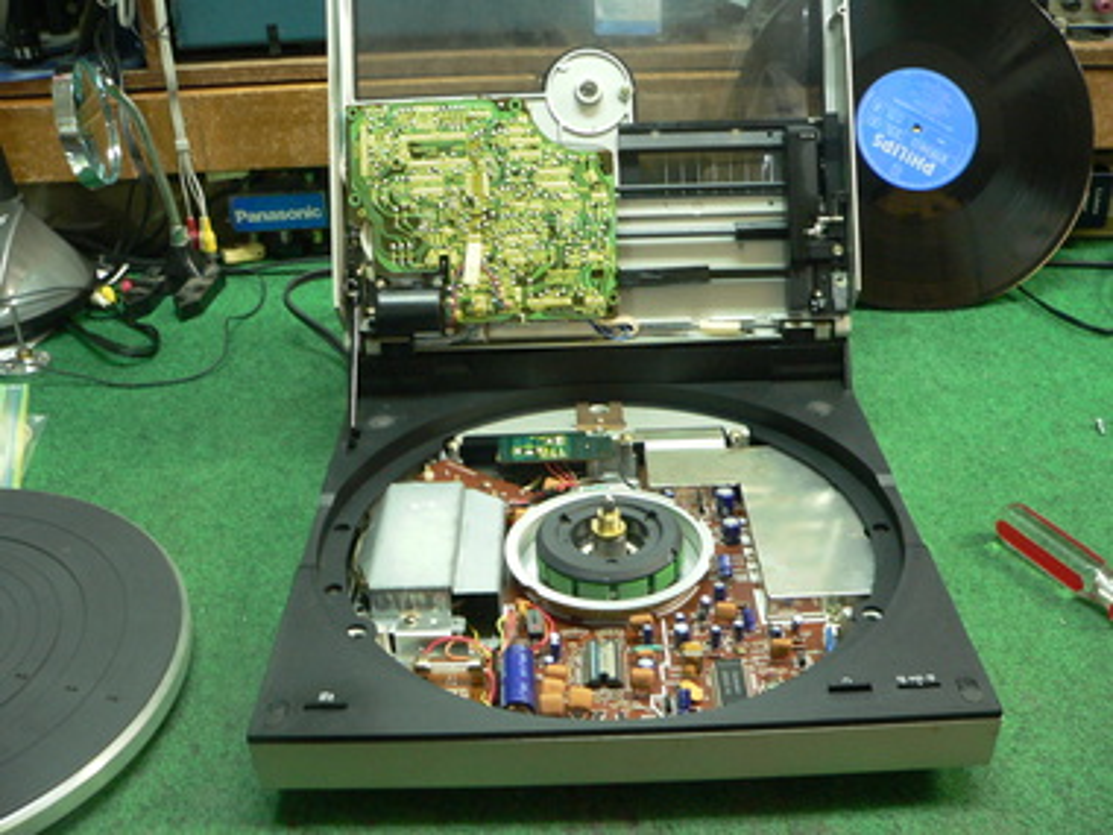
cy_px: 418
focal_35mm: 36
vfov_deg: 39.7
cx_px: 556
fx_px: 1157
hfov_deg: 51.4
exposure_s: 1/6
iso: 200
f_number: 2.8
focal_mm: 6
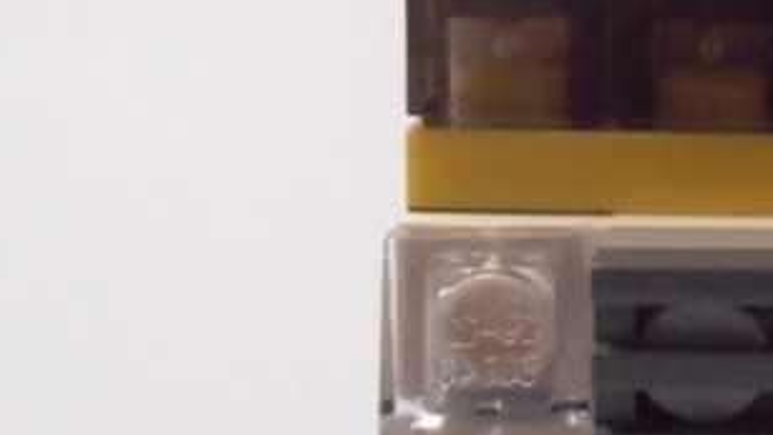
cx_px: 838
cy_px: 283
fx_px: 2420
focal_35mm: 118
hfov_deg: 17.6
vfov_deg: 10.3
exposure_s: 1/320
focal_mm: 6.61
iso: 400
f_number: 3.9
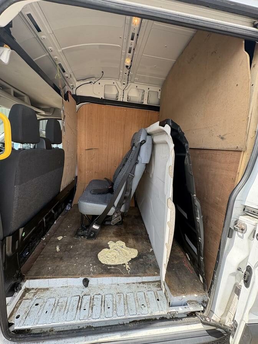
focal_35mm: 14
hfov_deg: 85.7
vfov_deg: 102.1
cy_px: 172
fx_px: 139
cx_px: 129
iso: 64
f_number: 2.2
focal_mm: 2.22
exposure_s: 1/264
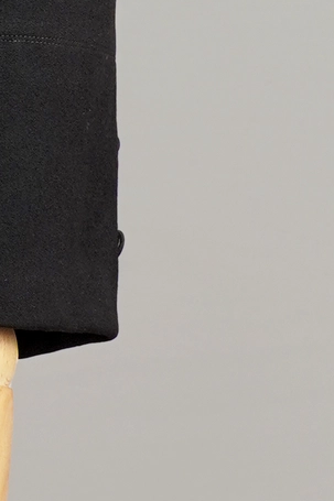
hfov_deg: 4.4
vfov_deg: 6.7
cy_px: -271
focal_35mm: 304
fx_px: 4234
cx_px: -635
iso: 400
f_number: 5.6
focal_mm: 32
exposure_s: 1/40
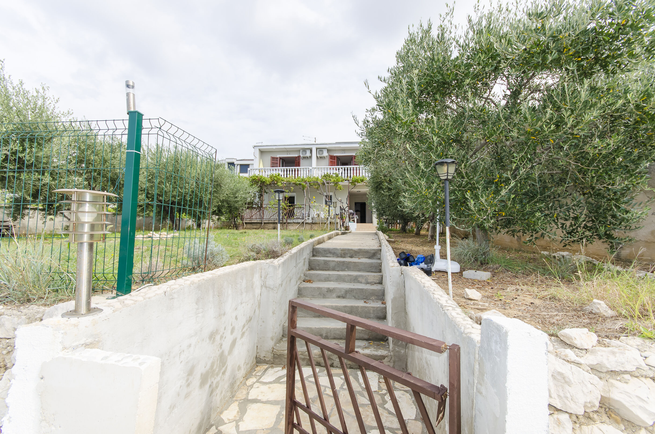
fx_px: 272
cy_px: 217
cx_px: 328
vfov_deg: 77.1
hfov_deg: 100.5
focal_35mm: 15
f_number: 7.1
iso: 100
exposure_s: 1/200
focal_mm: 10
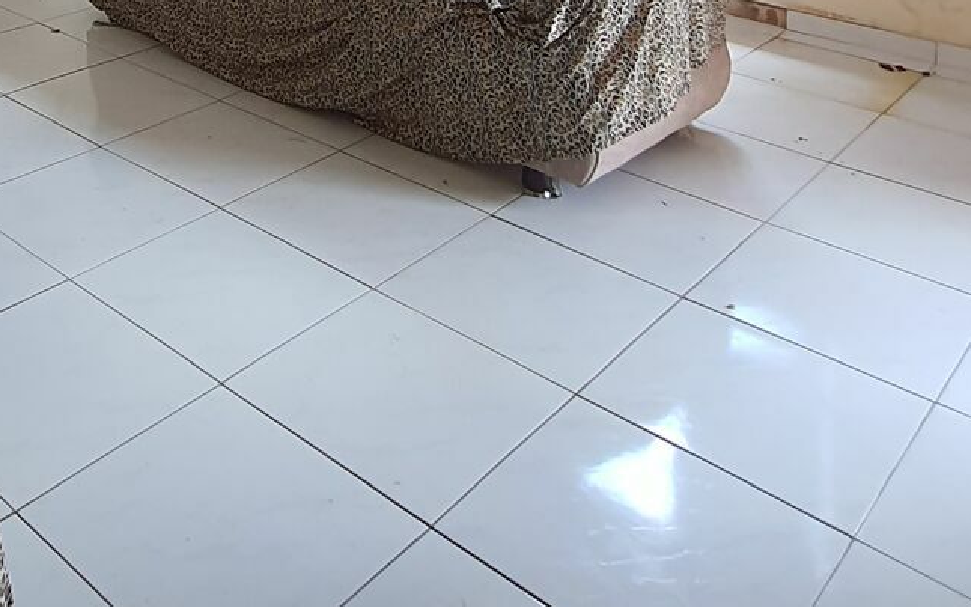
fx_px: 1085
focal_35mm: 41
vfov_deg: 22.7
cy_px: -393
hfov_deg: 45.6
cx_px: 184
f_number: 2.2
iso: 100
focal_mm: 1.74
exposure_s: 1/60
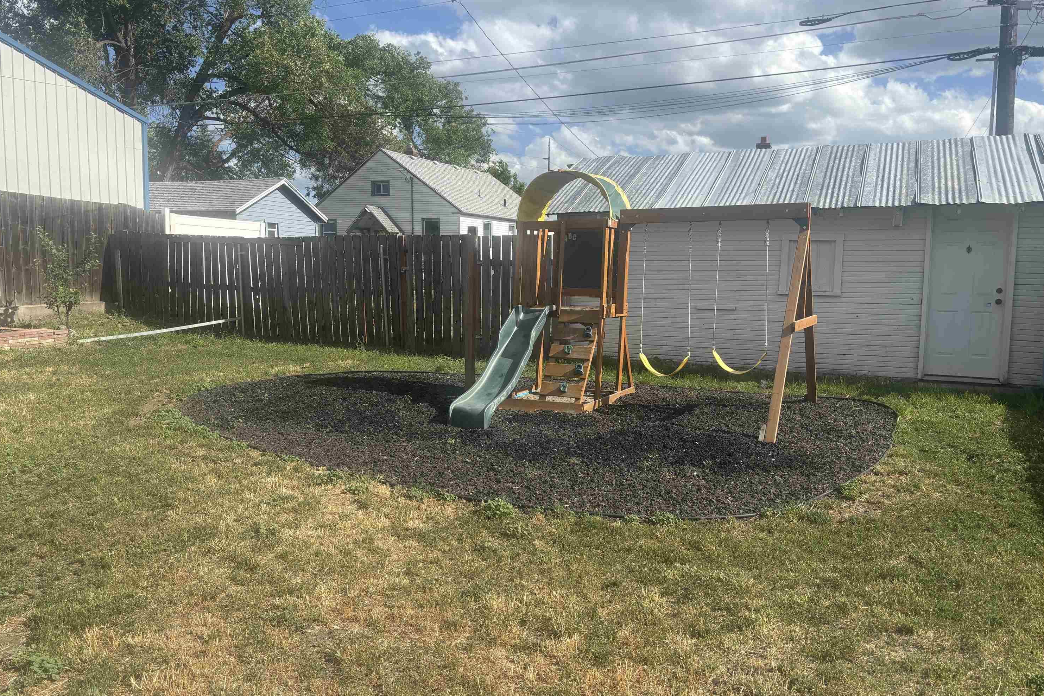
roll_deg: -0.7
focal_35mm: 28
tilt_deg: -5.5
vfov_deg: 46.4
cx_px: 530
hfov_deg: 65.5
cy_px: 348
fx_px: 812
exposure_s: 1/3106
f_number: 1.6
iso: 50
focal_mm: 5.96
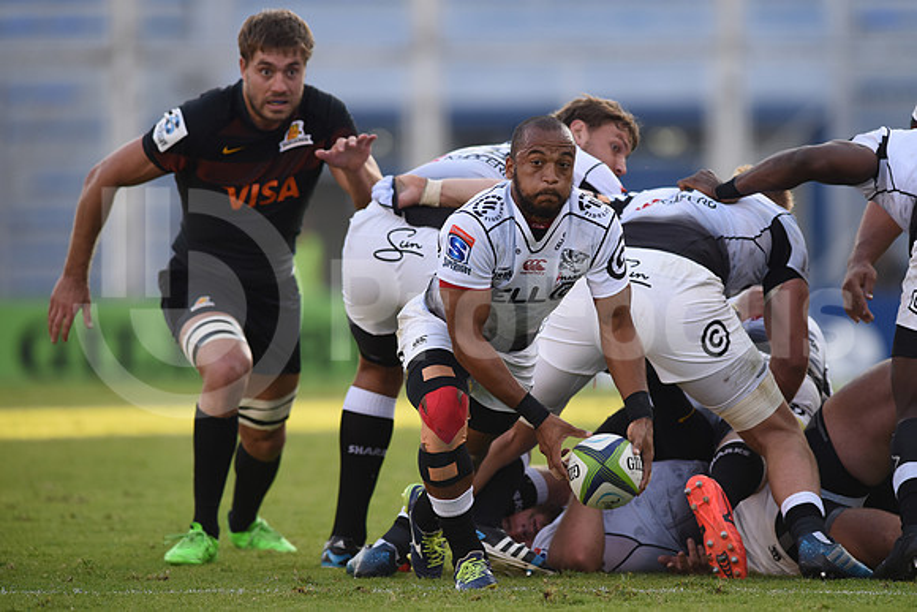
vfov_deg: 3.3
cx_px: 458
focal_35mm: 420
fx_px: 10700
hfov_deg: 4.9
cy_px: 306
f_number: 4
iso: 640
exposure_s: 1/800
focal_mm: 420
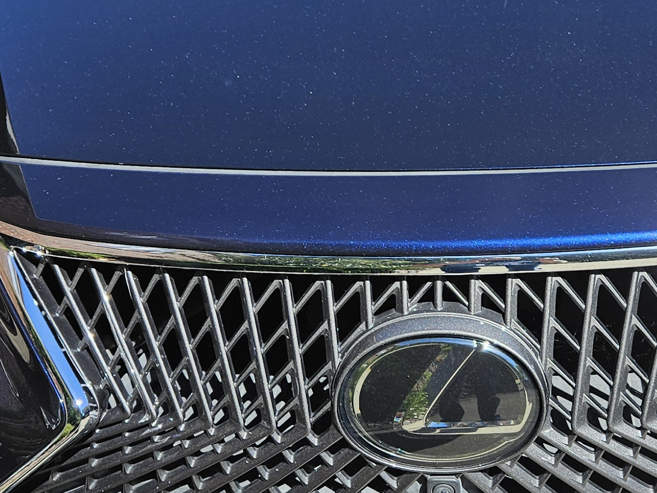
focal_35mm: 66
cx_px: 476
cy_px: 182
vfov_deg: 22.2
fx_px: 1252
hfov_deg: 29.0
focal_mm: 5.4
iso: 32
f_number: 1.8
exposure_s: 1/1606
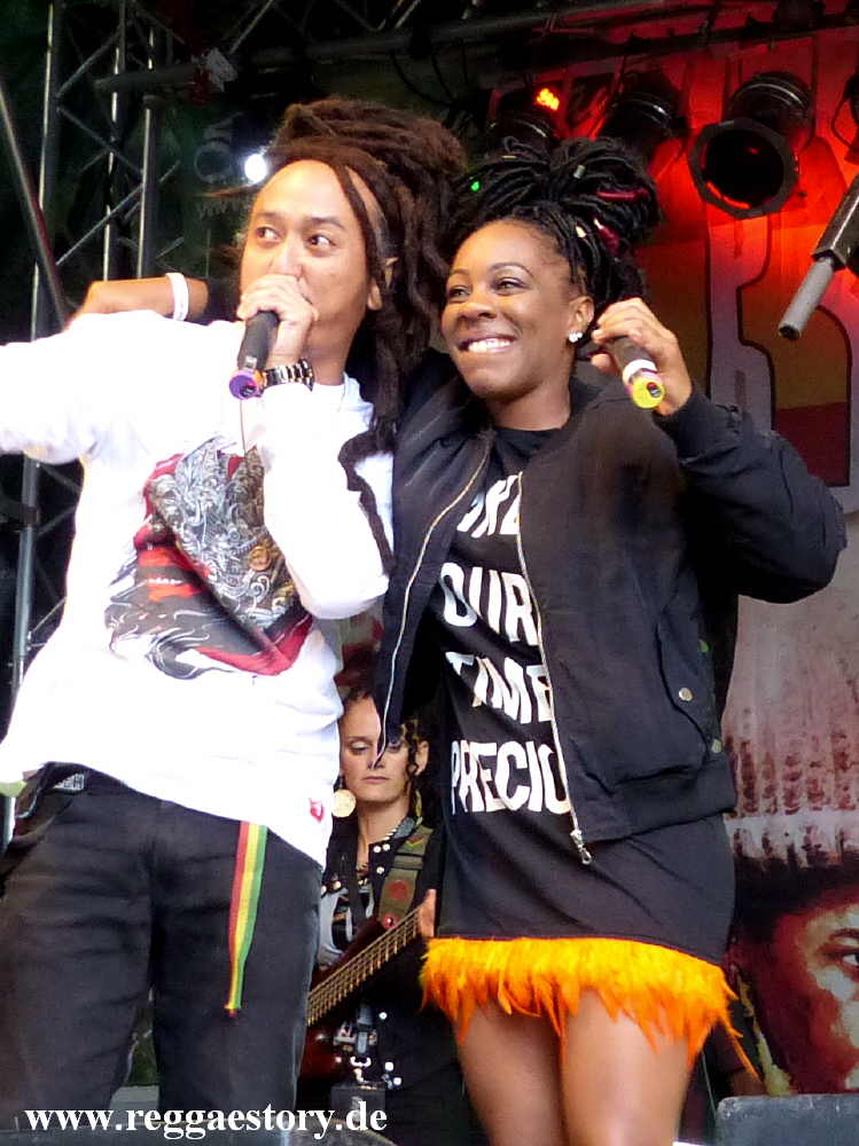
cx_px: 430
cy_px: 573
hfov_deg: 35.1
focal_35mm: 41
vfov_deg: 45.8
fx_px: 1358
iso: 320
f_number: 2.8
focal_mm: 7.4
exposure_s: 1/60
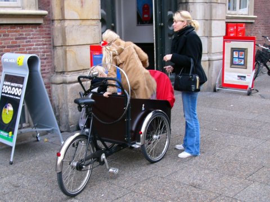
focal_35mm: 40
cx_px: 135
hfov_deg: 46.8
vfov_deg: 36.0
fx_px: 312
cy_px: 101
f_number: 2.8
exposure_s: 1/13
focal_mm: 6.7
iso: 50
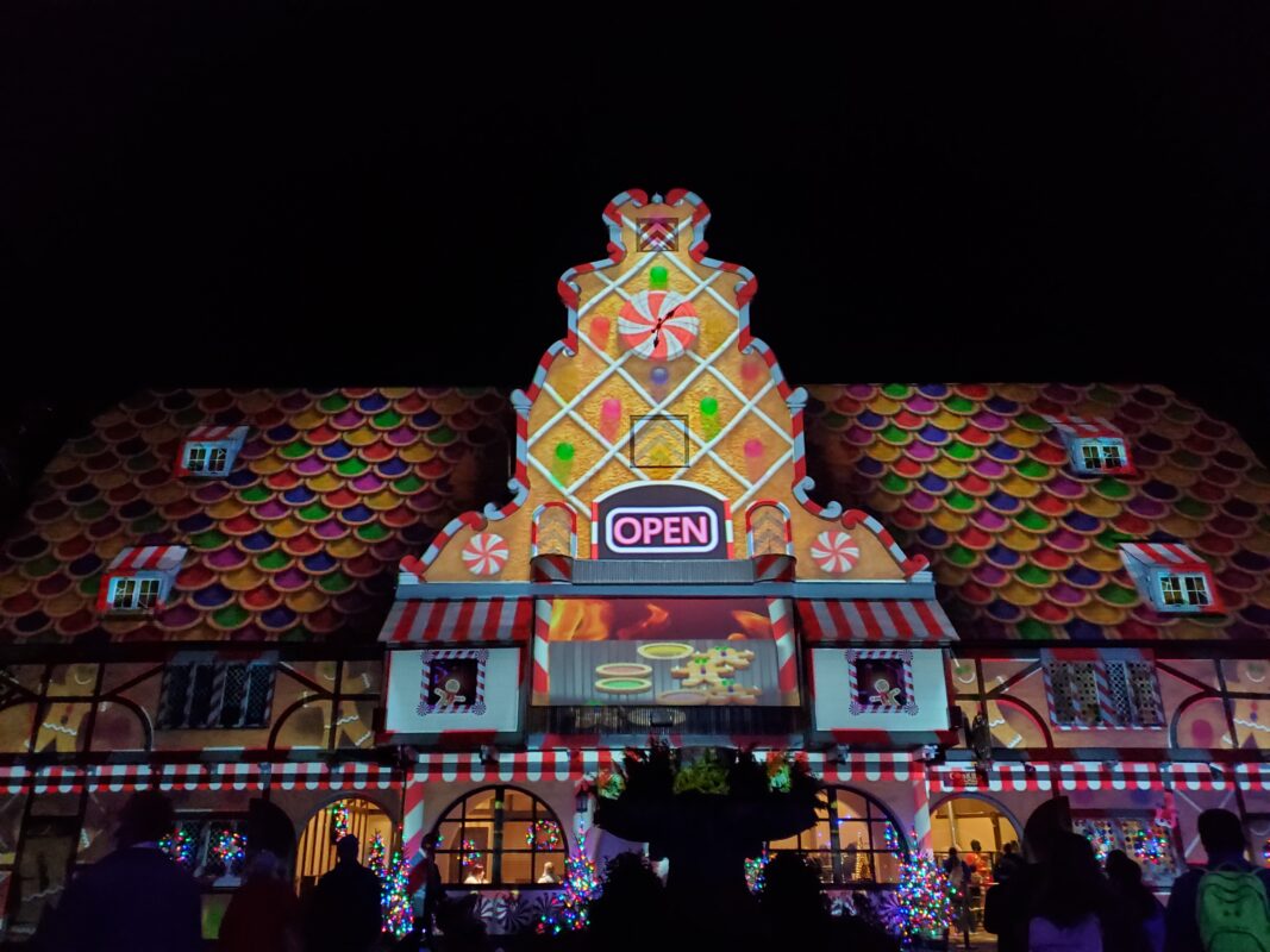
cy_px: 476
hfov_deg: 67.3
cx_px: 635
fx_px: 954
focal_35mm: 26
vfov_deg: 53.1
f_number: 1.5
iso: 640
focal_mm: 4.3
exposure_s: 1/39
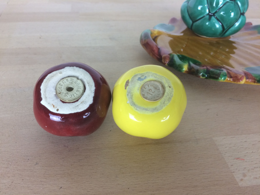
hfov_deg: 61.7
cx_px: 130
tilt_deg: -38.2
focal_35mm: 29
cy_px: 98
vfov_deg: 48.2
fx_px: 218
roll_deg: -4.6
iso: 50
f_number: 2.2
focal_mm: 4.15
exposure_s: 1/33
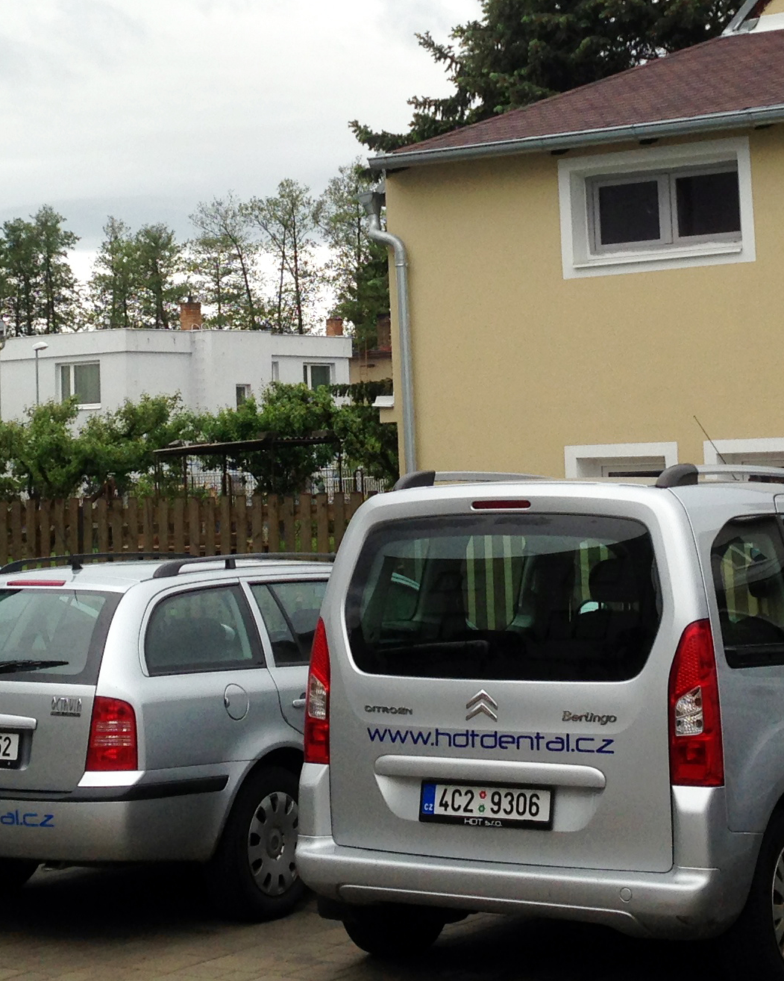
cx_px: 380
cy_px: 200
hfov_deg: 19.2
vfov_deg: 23.5
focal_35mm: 80
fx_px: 2321
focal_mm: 4.13
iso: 50
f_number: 2.4
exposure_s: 1/430
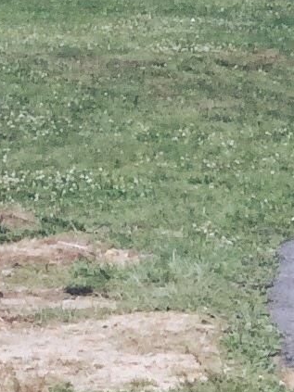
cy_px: -864
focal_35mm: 224
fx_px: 2538
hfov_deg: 5.9
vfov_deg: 7.5
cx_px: -760
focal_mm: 4.15
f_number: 2.2
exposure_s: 1/805
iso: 32
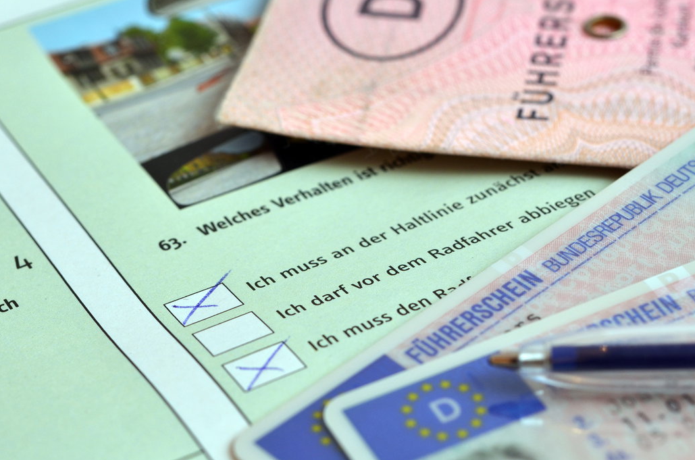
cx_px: 361
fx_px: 2022
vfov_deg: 13.0
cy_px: 239
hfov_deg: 19.5
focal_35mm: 105
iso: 200
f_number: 8
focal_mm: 60
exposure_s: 1/8
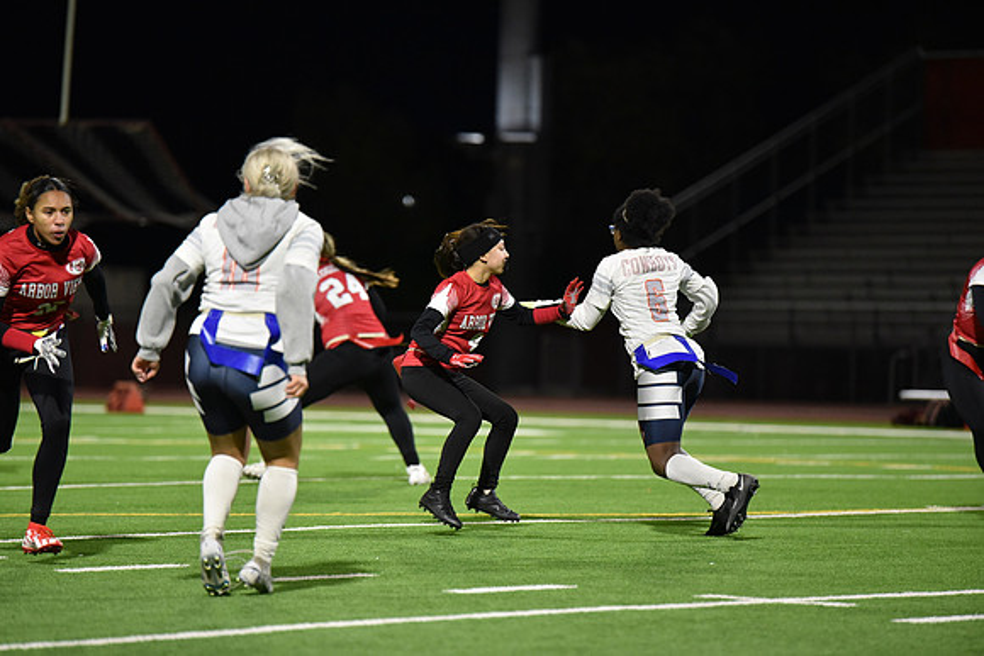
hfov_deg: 10.3
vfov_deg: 6.9
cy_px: 328
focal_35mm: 200
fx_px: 5468
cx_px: 492
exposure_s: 1/640
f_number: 2.8
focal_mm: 200
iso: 4500
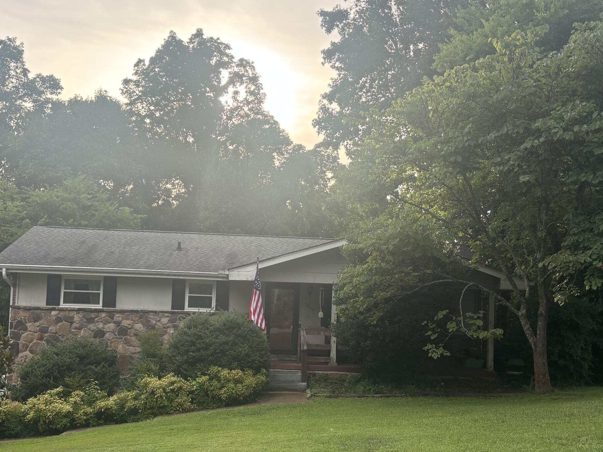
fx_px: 749
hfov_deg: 43.8
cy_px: 260
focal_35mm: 43
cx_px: 280
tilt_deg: +2.8
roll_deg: -2.0
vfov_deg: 33.5
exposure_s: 1/844
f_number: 1.6
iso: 50
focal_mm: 5.96
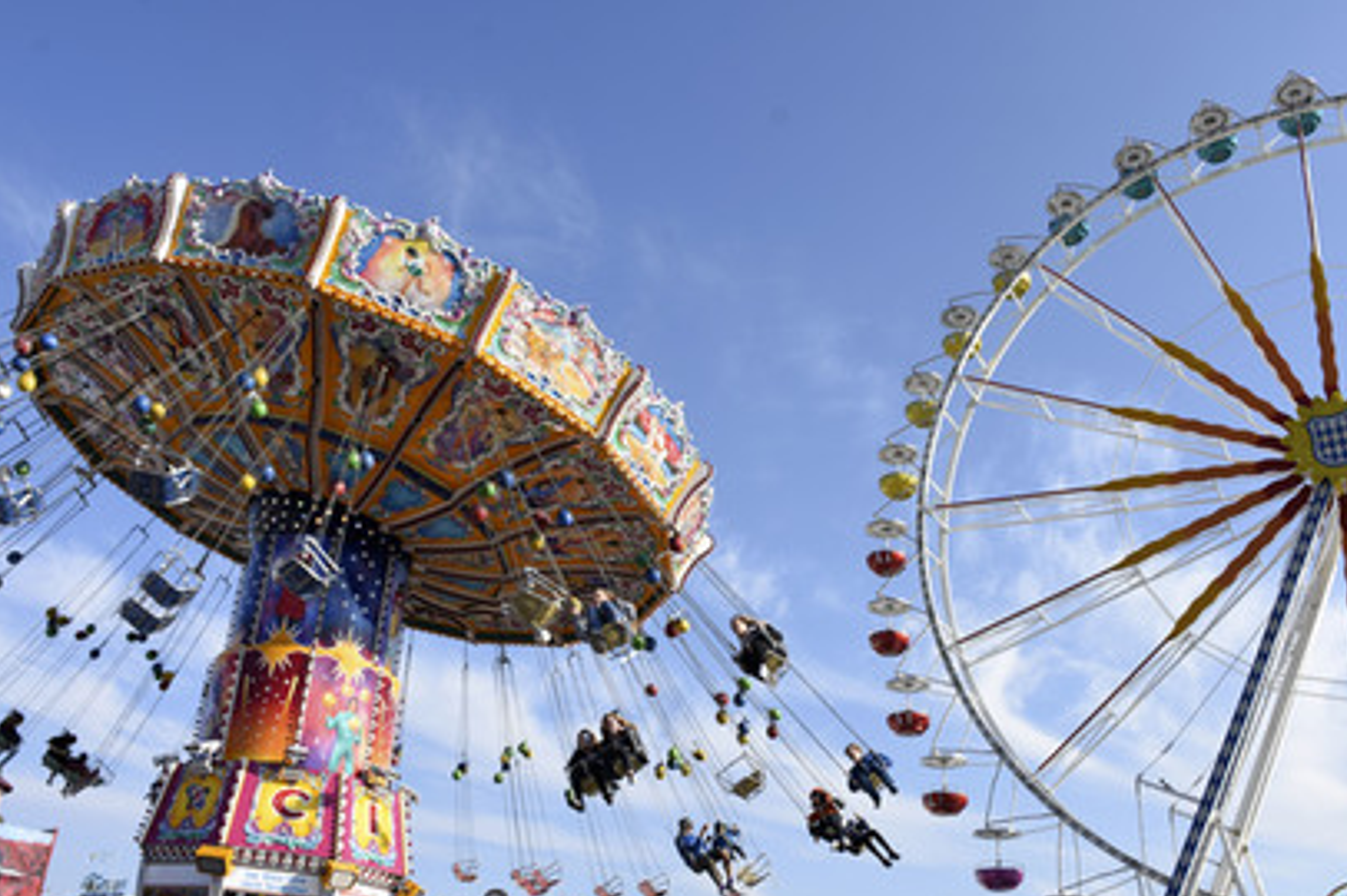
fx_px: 1122
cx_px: 718
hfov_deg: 61.9
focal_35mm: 30
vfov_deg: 43.5
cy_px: 485
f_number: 8
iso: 100
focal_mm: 18
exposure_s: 1/200
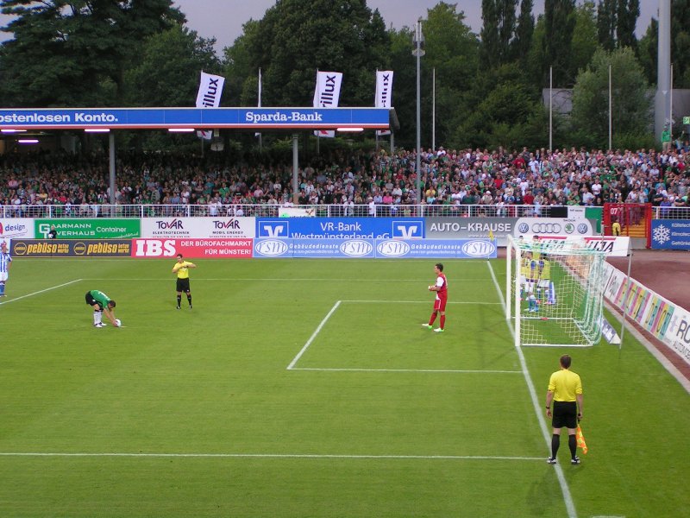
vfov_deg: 18.0
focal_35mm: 82
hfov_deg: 23.8
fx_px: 1635
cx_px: 345
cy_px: 259
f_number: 3.2
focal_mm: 12.6
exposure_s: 1/100
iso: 100
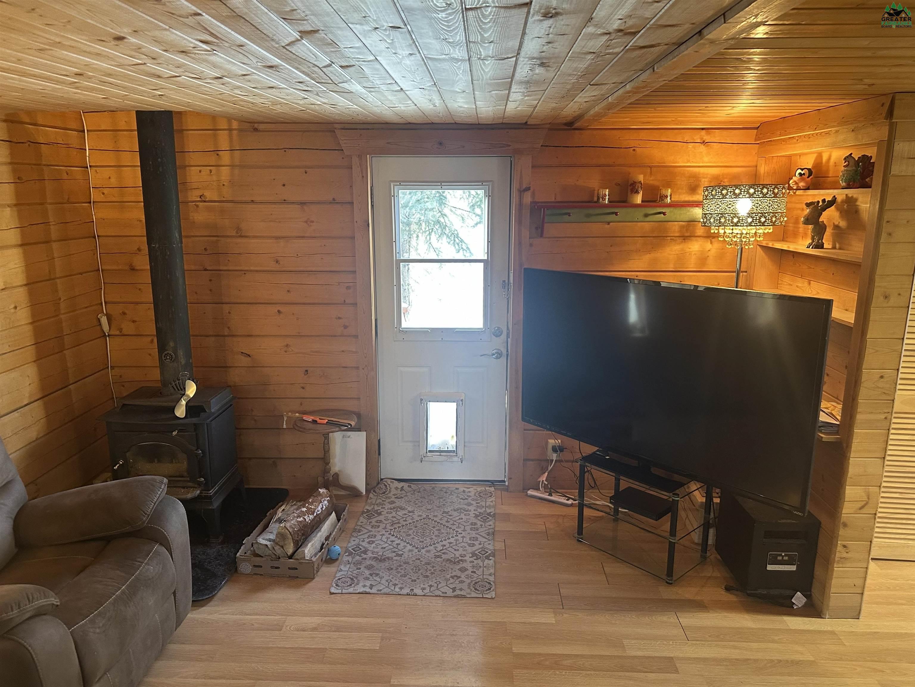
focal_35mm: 24
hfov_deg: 71.6
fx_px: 634
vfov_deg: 56.8
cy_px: 344
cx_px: 458
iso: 320
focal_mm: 6.86
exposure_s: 1/60
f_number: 1.78
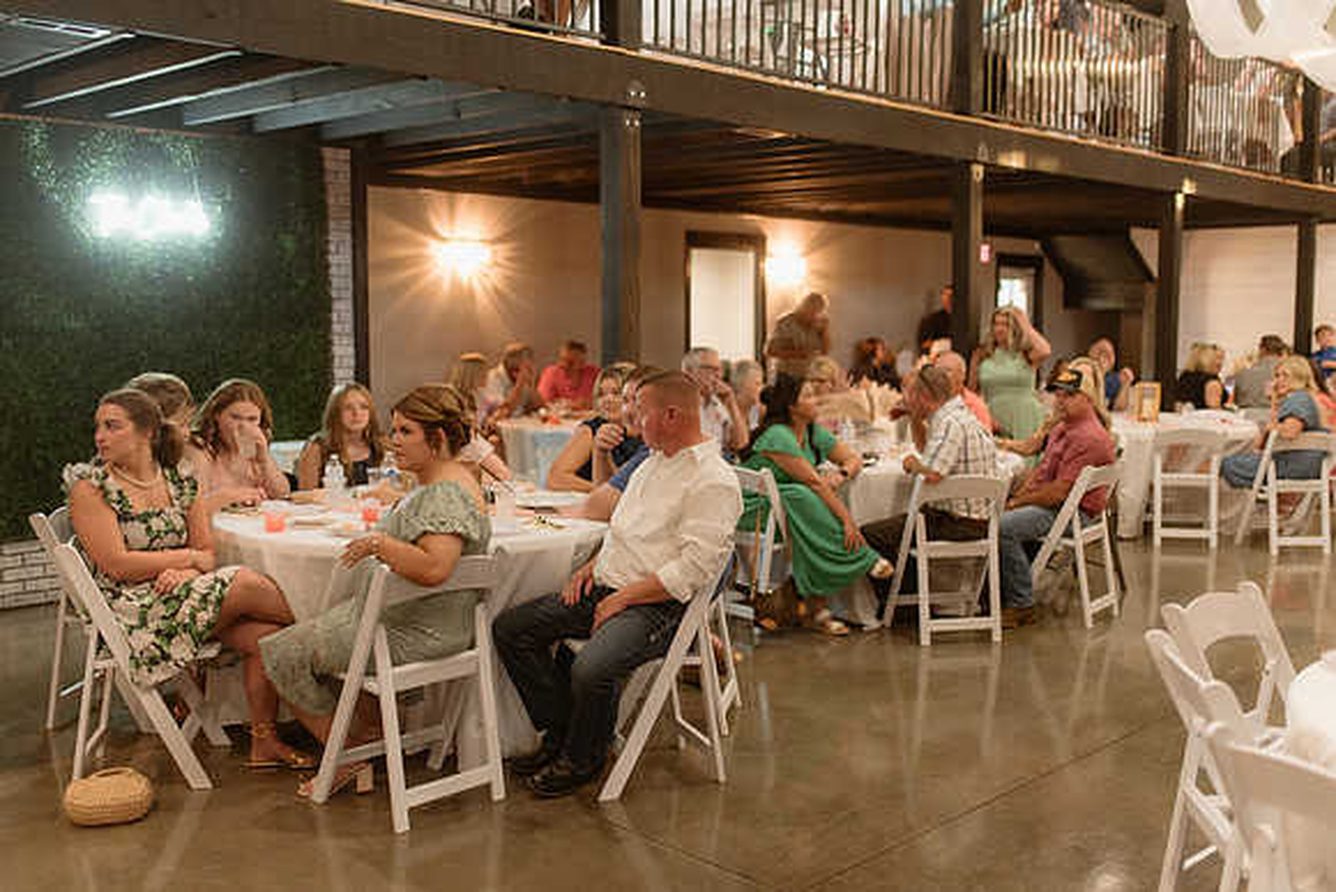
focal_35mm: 37
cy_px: 438
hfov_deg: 52.2
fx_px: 1363
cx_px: 669
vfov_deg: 36.2
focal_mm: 35
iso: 1250
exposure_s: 1/200
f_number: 1.4
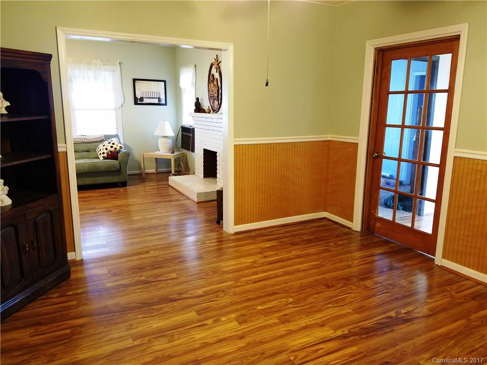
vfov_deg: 53.1
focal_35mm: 26
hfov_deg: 67.3
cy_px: 182
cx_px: 244
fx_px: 366
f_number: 1.7
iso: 200
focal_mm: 4.2
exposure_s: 1/17
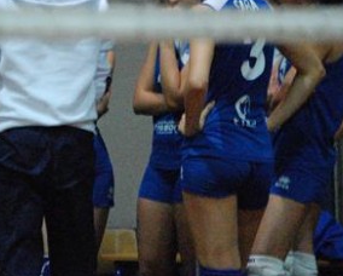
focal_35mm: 502
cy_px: 39
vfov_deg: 3.1
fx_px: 5105
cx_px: 33
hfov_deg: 3.8
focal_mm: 145
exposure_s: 1/30
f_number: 5.3
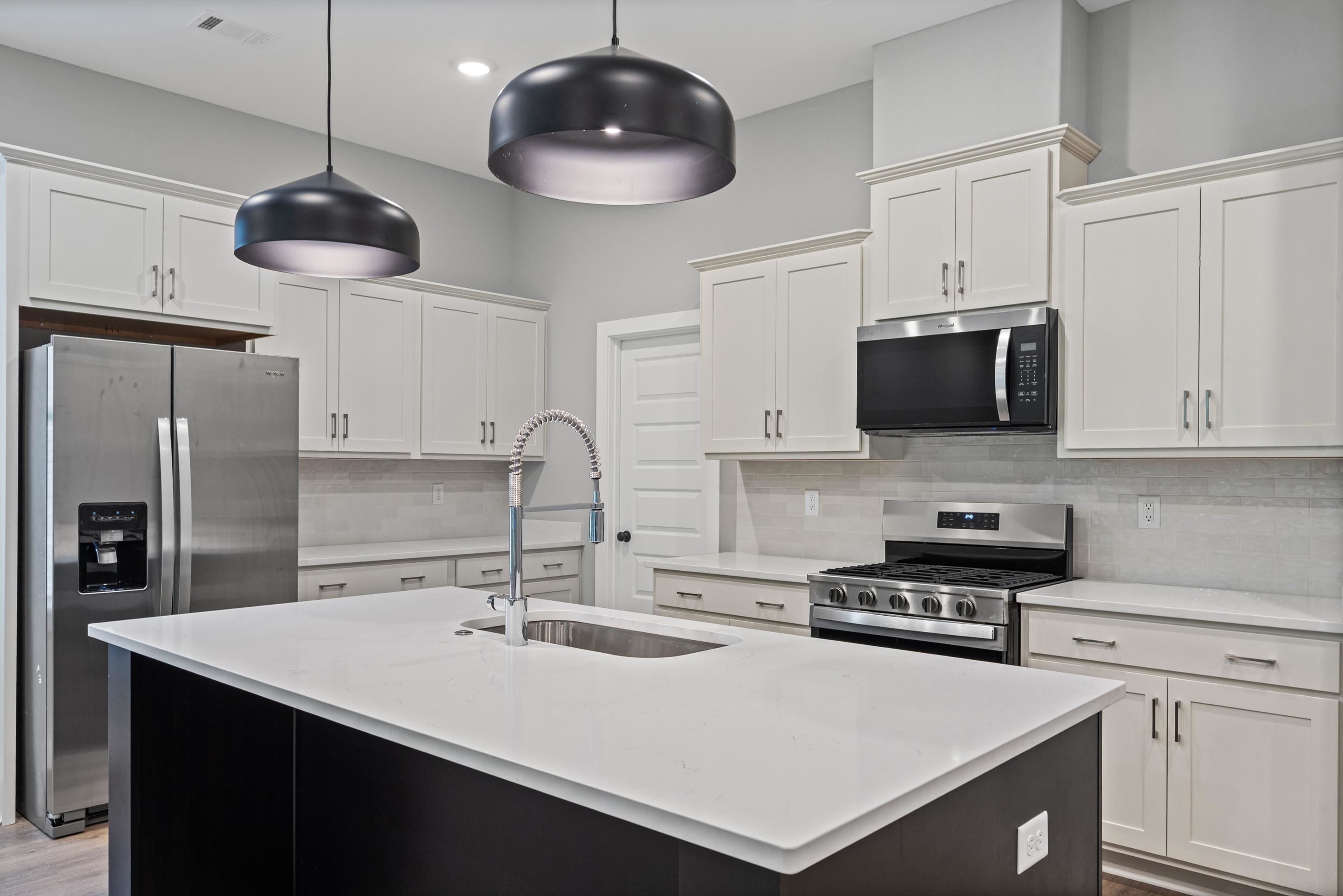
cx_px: 672
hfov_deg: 71.5
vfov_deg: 51.3
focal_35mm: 25
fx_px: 933
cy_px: 448
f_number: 9.5
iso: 800
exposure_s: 1/3
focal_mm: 25
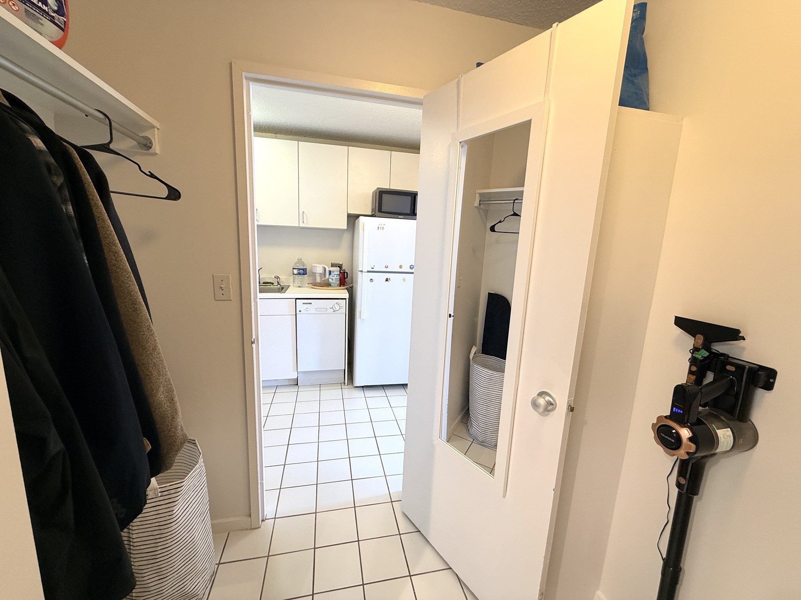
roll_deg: -2.1
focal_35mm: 14
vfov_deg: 85.7
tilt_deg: -9.8
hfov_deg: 102.1
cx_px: 400
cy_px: 300
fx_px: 324
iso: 200
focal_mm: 2.22
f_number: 2.2
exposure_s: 1/60
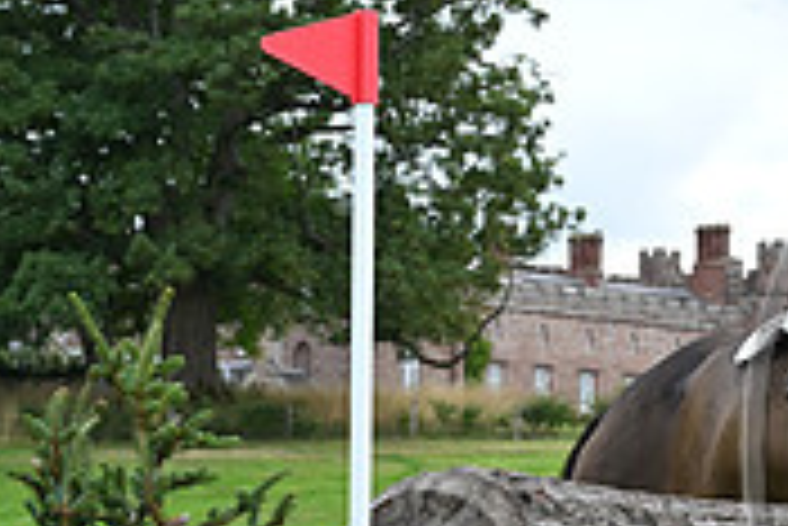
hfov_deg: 10.2
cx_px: 1157
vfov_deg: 7.1
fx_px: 4272
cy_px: 384
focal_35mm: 195
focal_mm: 59
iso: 720
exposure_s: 1/1250
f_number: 5.6
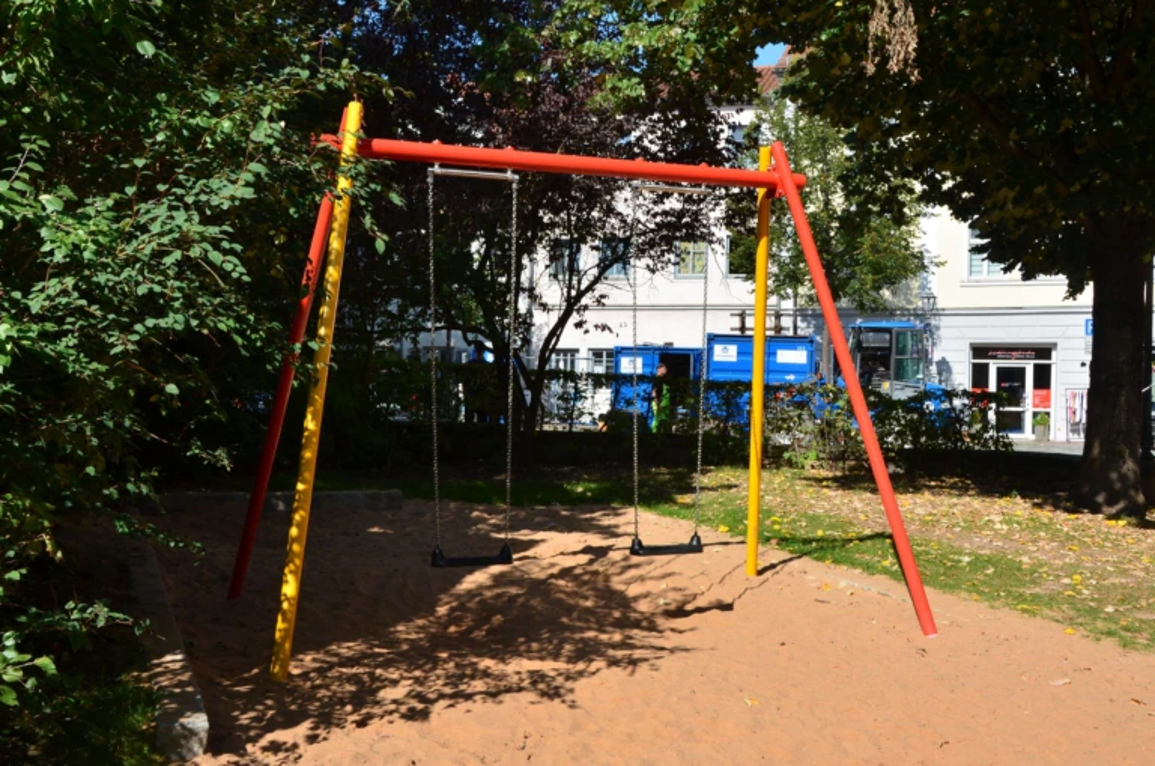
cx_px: 578
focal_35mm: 36
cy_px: 383
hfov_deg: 53.2
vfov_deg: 36.7
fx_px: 1153
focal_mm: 24
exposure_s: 1/125
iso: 200
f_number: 11
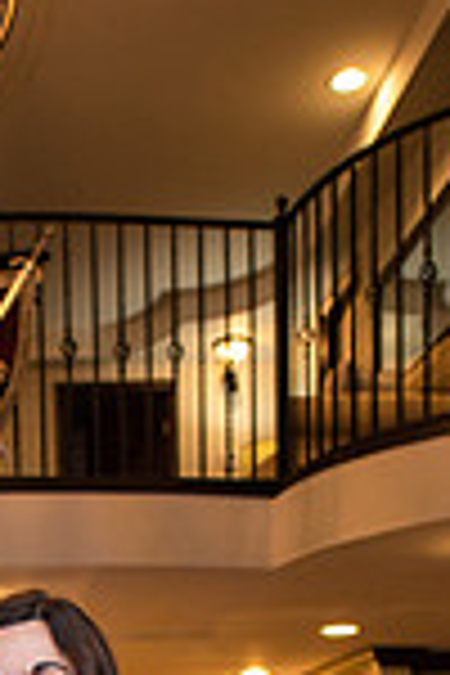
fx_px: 1350
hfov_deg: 18.1
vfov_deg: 23.2
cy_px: 986
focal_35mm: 72
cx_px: -72
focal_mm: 24
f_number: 3.2
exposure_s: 1/160
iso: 640
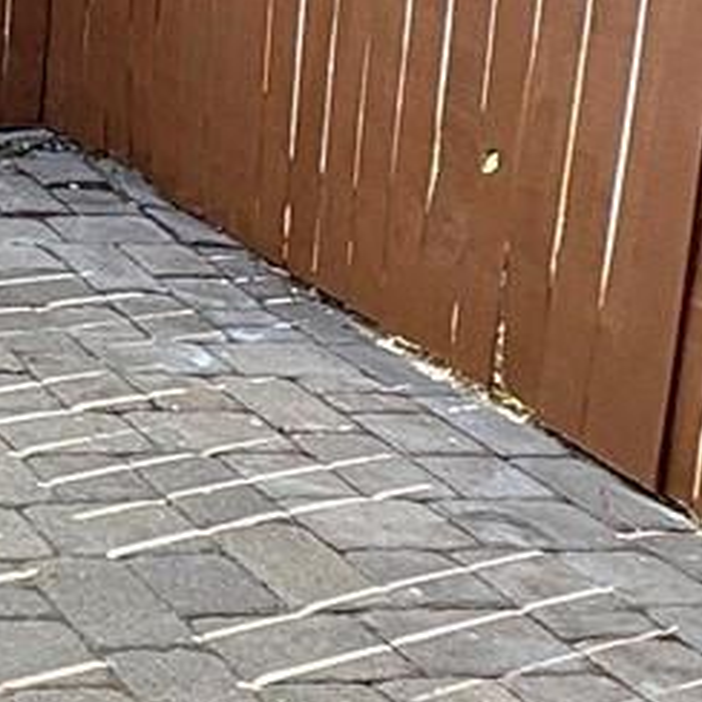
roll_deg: -0.5
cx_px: -722
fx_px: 1858
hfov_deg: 16.2
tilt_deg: -8.5
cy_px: -81
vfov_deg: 20.4
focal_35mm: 81
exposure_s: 1/146
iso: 64
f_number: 2.2
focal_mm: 2.22
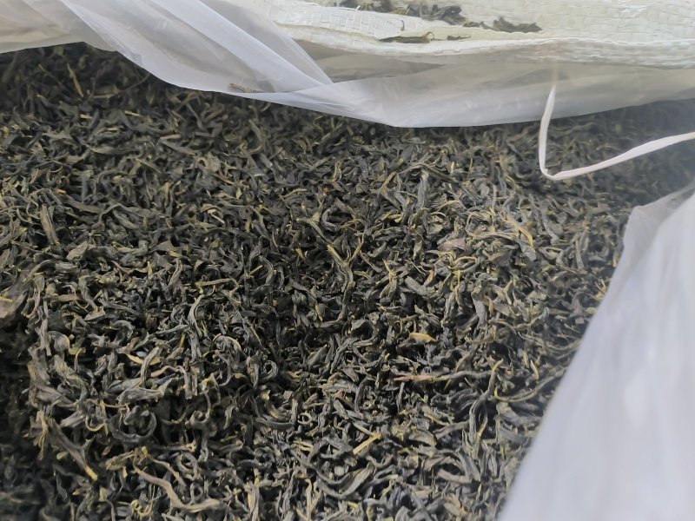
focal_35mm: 27
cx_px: 348
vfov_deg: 51.4
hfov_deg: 65.3
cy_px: 260
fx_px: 542
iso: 798
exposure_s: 1/50
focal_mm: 5.52
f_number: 1.9
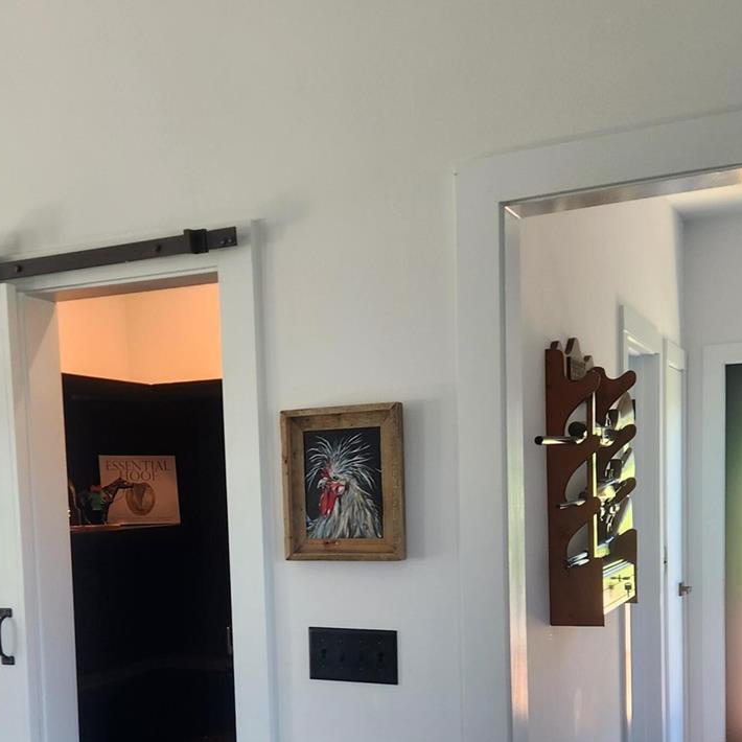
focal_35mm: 44
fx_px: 1067
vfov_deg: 37.3
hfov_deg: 38.2
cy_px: 569
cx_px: 309
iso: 160
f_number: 1.8
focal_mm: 5.4
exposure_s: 1/120
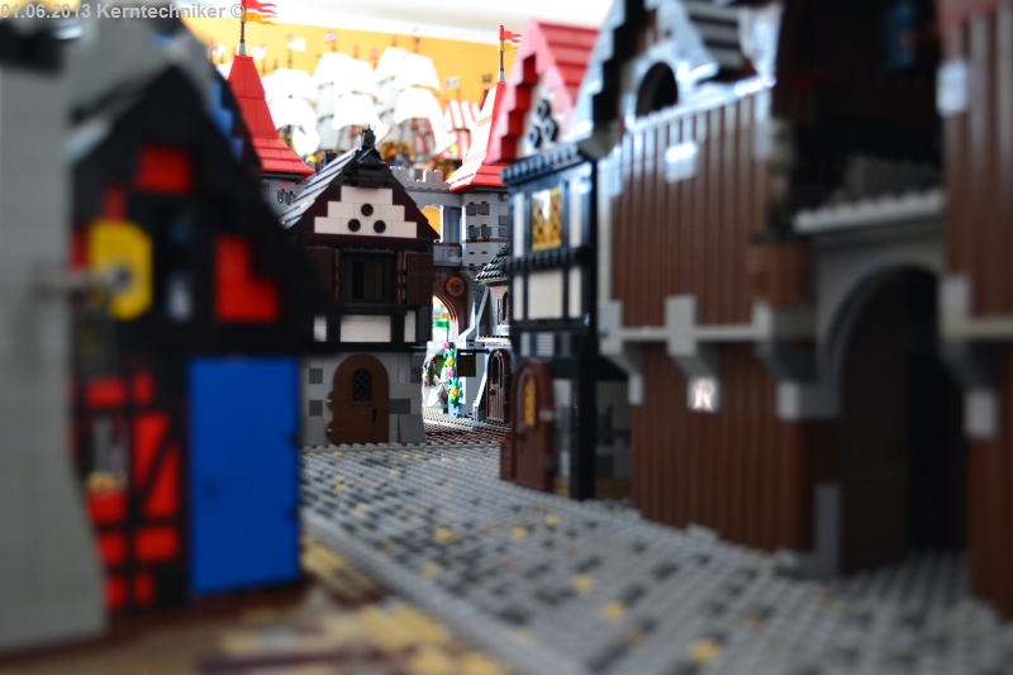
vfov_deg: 34.2
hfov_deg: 49.6
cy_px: 338
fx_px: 1097
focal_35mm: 39
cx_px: 506
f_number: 4.2
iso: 800
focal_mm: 26
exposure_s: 1/2
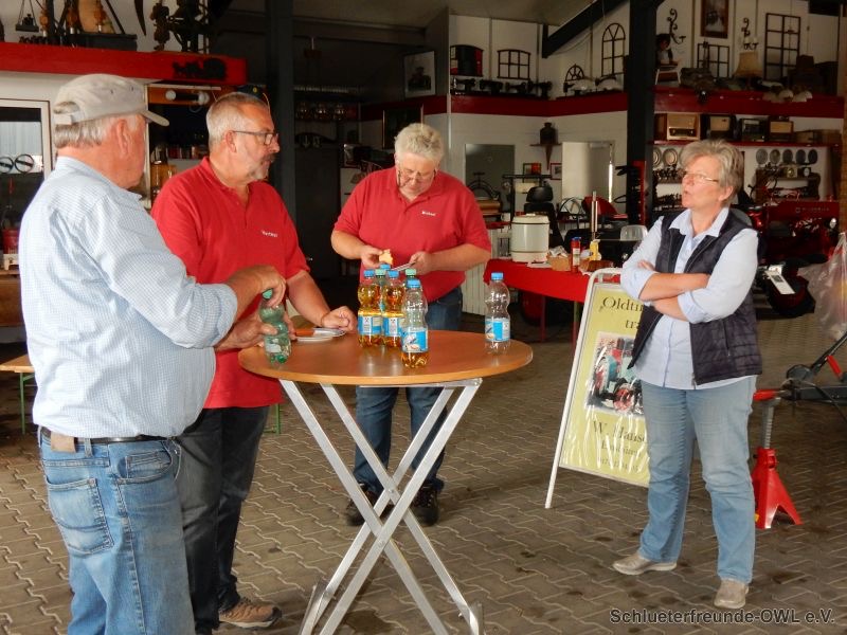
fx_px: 1052
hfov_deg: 43.9
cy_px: 318
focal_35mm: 43
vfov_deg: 33.6
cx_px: 424
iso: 450
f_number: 4.2
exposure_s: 1/30
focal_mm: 7.6
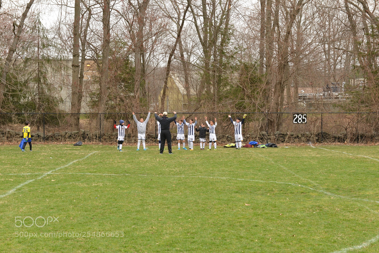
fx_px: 737
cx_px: 190
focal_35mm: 70
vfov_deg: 19.5
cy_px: 126
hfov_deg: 28.8
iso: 1000
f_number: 13
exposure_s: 1/250
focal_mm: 70
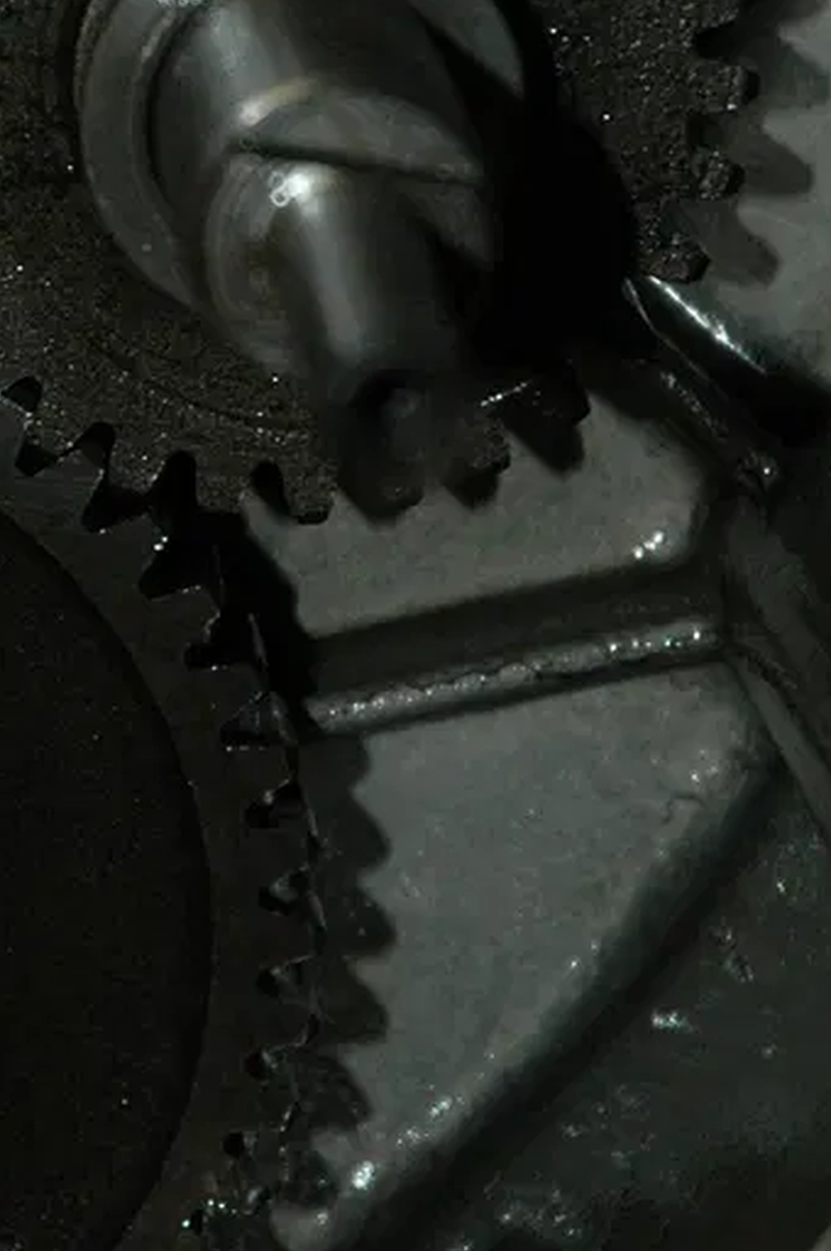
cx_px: -122
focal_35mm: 275
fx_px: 9547
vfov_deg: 7.5
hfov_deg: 5.0
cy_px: 404
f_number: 4.5
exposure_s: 1/60
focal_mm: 52
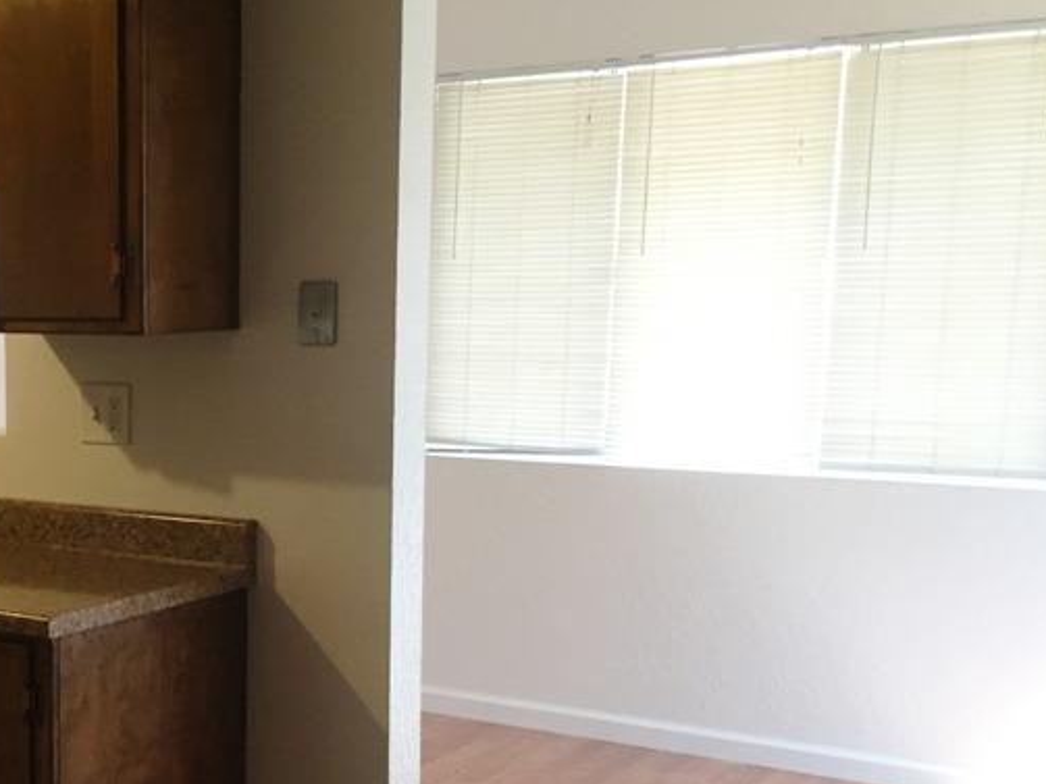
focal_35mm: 59
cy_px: 593
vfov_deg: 24.5
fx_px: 1782
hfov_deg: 30.5
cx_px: 6
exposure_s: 1/30
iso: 80
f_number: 2.2
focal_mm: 4.15
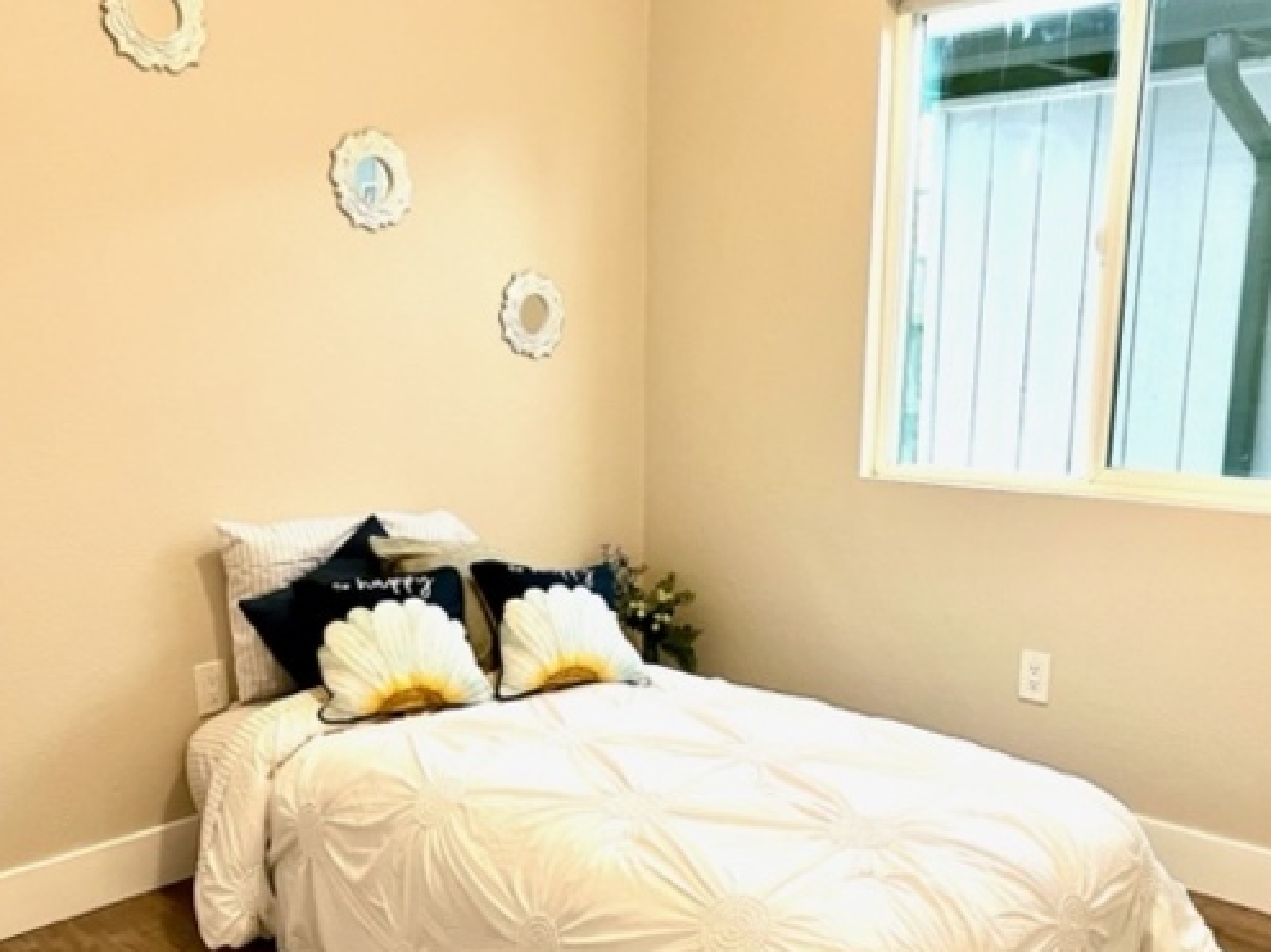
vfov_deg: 40.3
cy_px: 613
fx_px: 1285
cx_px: 659
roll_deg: +1.2
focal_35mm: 35
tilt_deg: -12.1
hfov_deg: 52.6
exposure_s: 1/60
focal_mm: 5.7
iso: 160
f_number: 1.5
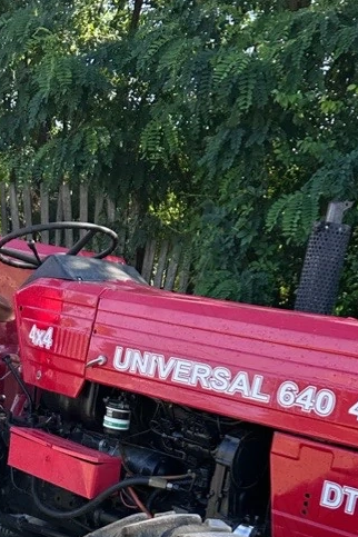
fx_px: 1029
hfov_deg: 19.6
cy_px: 553
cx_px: 95
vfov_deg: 27.4
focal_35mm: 69
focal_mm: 6.86
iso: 80
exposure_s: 1/630
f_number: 1.78
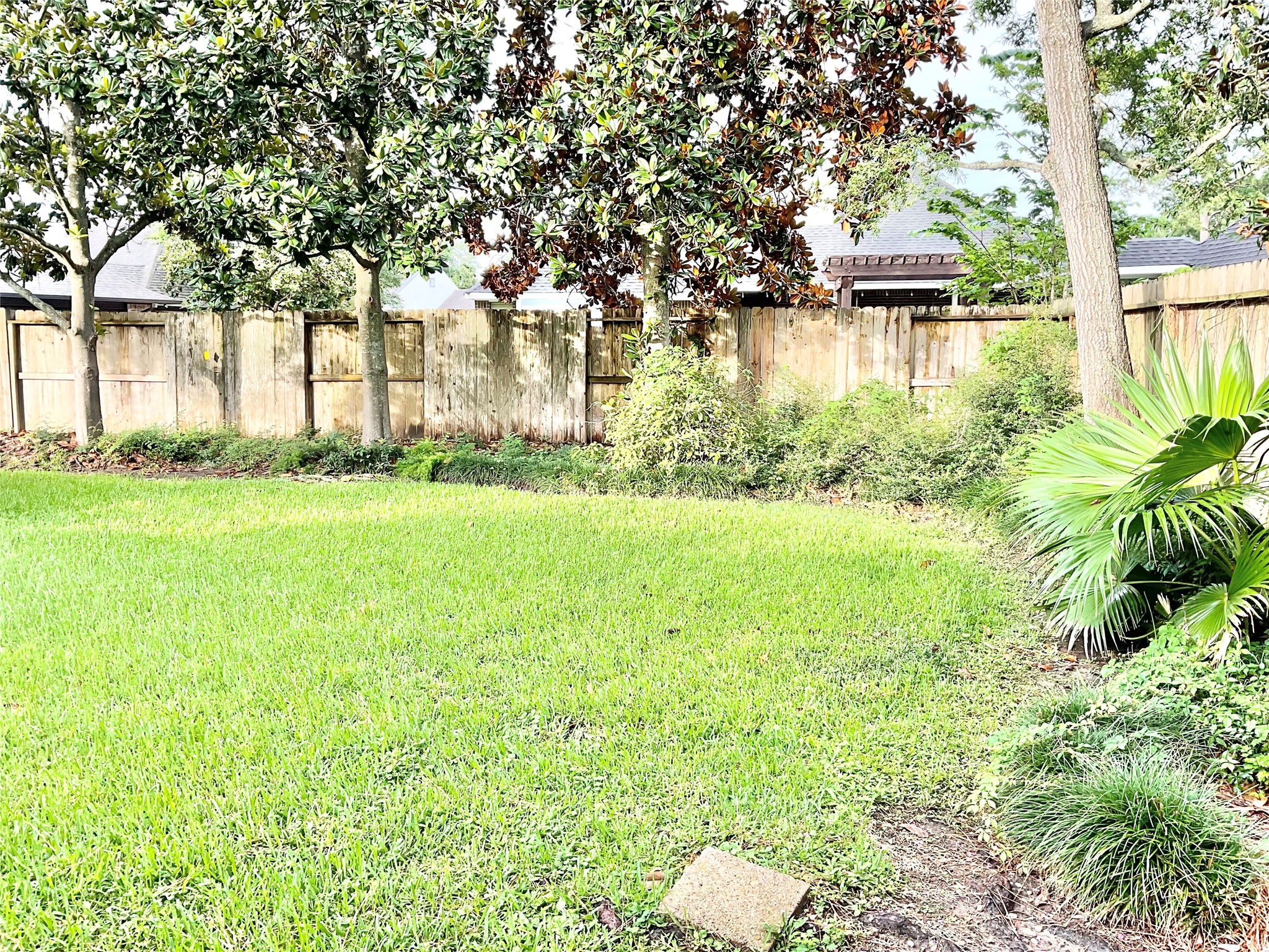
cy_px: 476
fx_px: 1063
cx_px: 634
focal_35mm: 29
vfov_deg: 48.2
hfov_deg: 61.7
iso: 25
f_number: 1.8
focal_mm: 3
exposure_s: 1/122
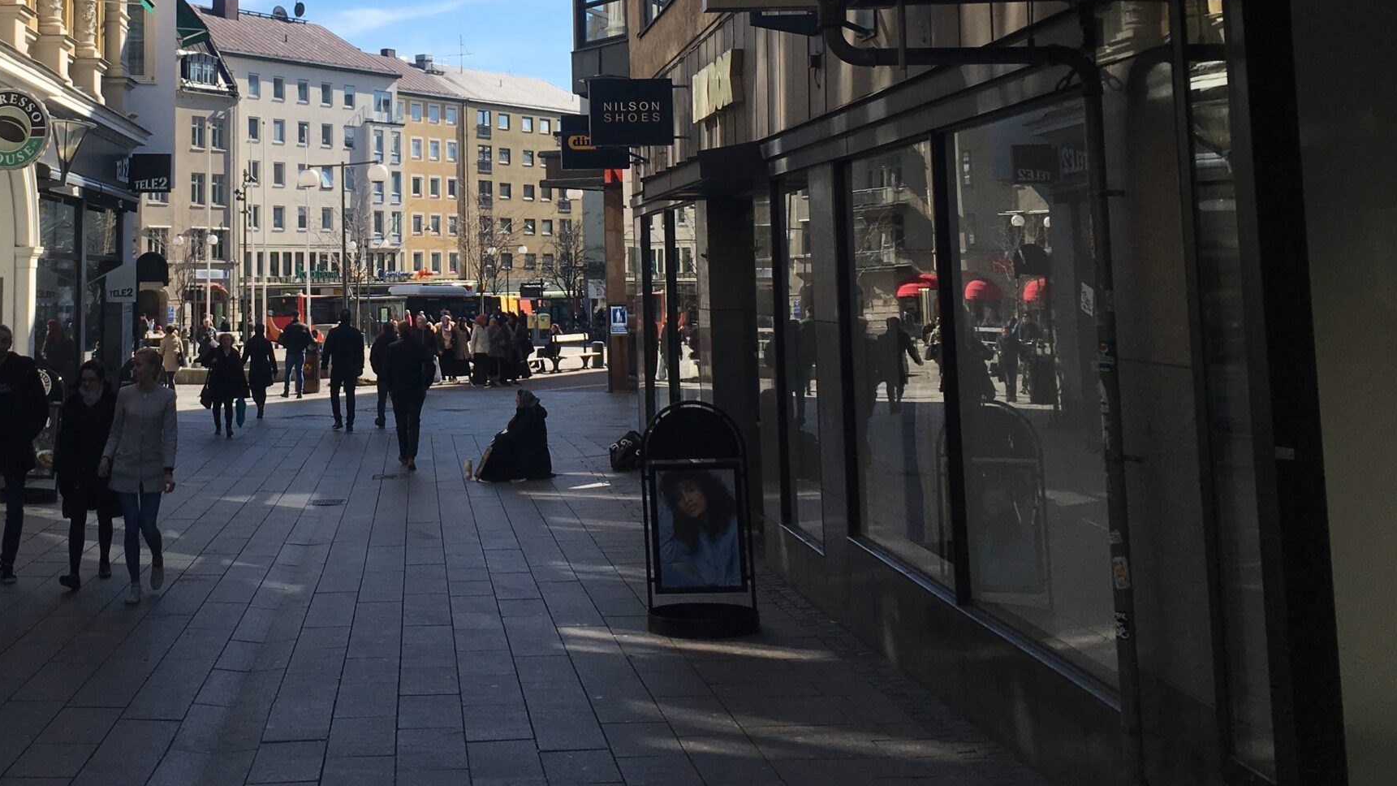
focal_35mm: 47
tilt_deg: +4.9
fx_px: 1741
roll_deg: +0.7
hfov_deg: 42.6
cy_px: 65
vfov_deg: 24.6
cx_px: 386
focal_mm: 4.15
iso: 25
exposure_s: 1/1282
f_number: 2.2
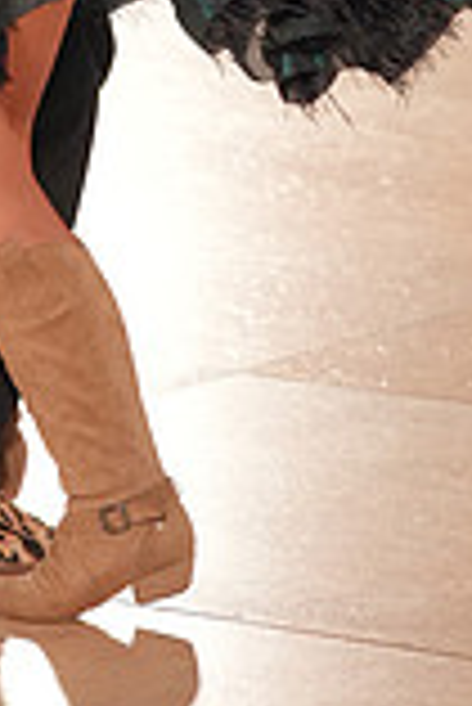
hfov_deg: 5.0
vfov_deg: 7.3
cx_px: 97
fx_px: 5435
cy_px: -288
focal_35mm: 277
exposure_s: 1/400
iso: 2500
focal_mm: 75
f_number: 3.2
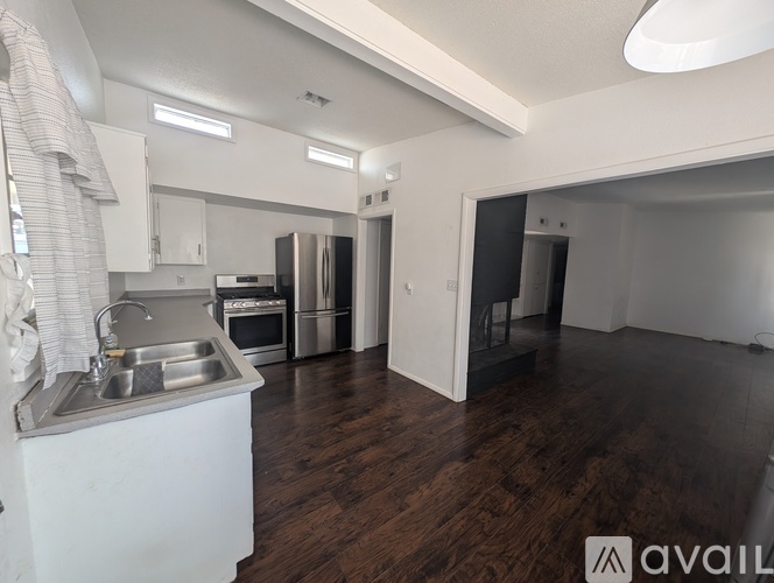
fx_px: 269
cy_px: 292
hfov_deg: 110.5
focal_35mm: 12
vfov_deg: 94.6
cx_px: 387
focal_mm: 2.23
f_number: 1.95
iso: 43
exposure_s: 1/28.2
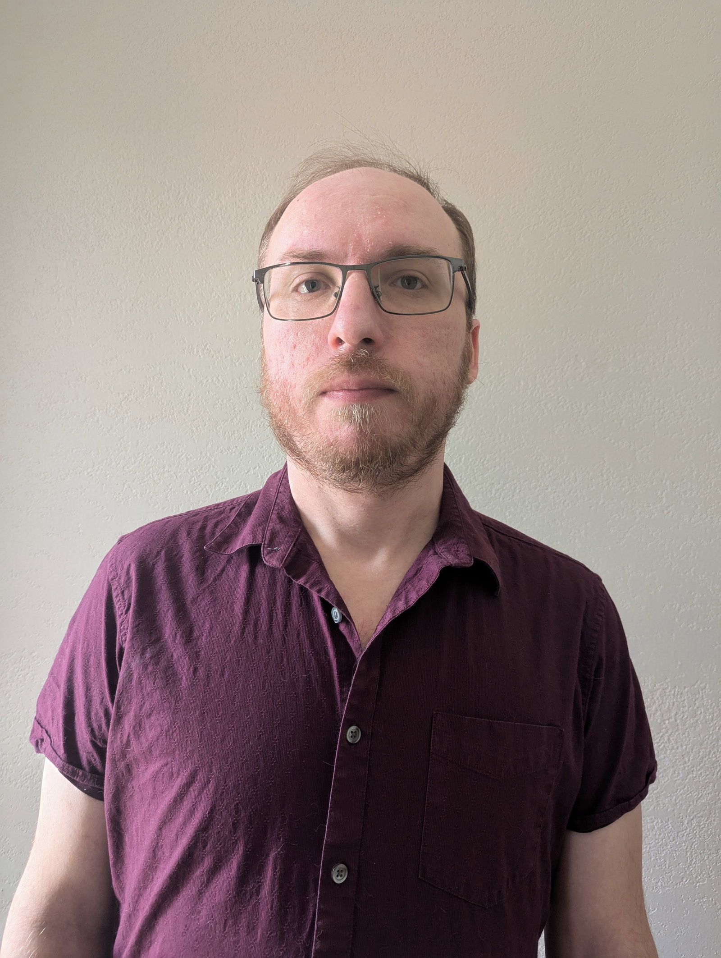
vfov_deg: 71.5
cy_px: 479
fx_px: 665
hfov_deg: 56.9
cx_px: 360
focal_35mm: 24
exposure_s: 1/23.8
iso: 116
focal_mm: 6.81
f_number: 1.85
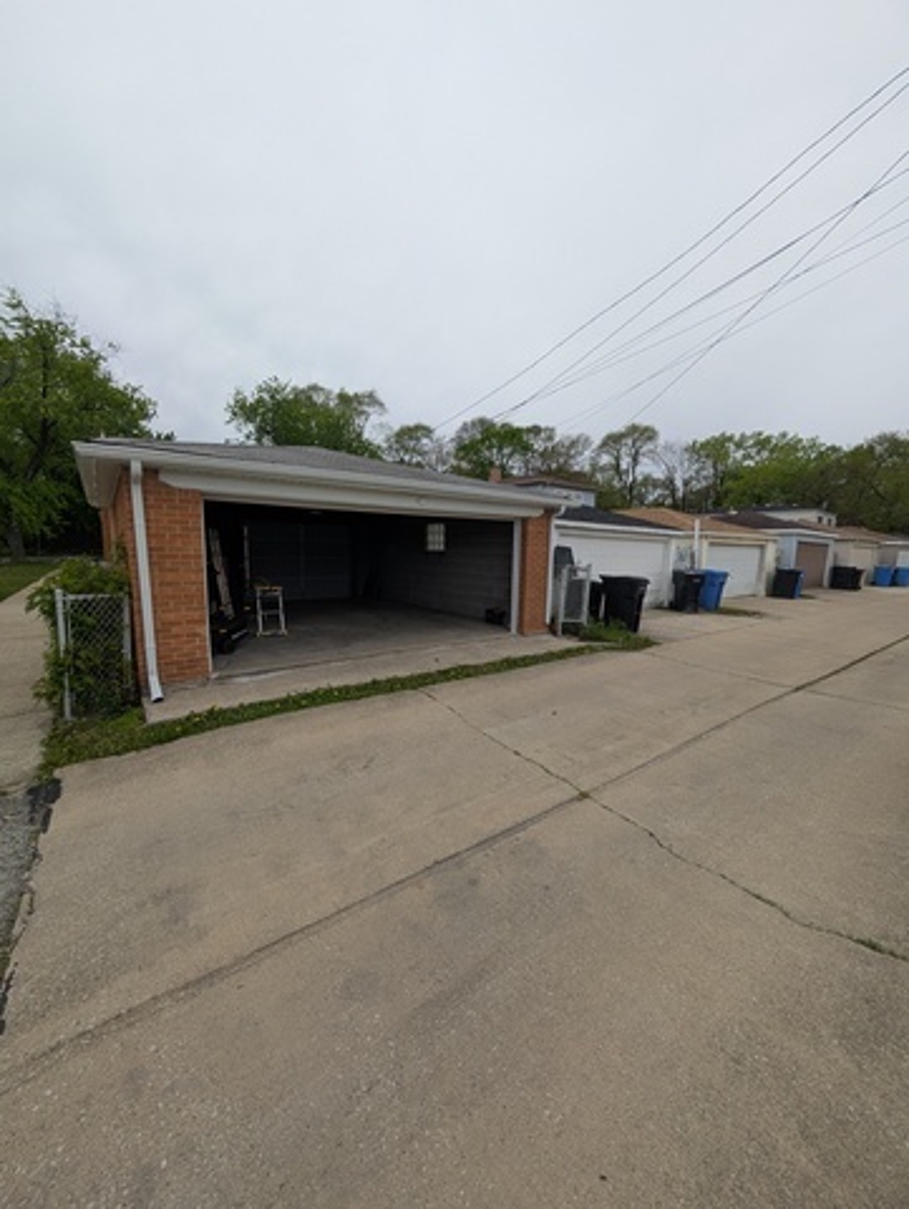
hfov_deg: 94.6
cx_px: 454
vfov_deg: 110.5
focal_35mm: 12
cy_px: 604
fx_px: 419
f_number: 1.7
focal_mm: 2.02
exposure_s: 1/1721
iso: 53
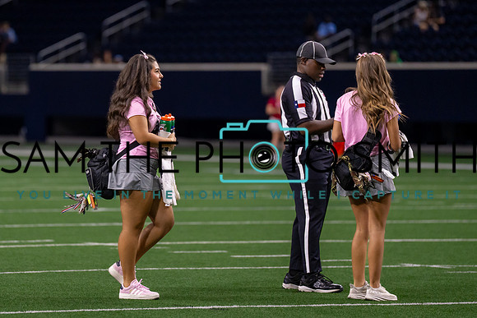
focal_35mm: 303
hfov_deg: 6.8
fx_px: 4011
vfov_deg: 4.5
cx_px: 123
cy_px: 122
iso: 2000
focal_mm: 200
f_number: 2.8
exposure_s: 1/1000
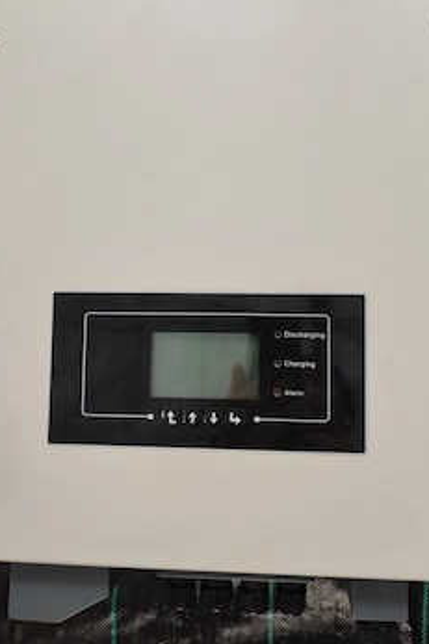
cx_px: 241
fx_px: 537
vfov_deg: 61.8
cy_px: 291
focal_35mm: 30
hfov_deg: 43.5
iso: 516
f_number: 1.9
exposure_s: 1/33
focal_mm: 6.04
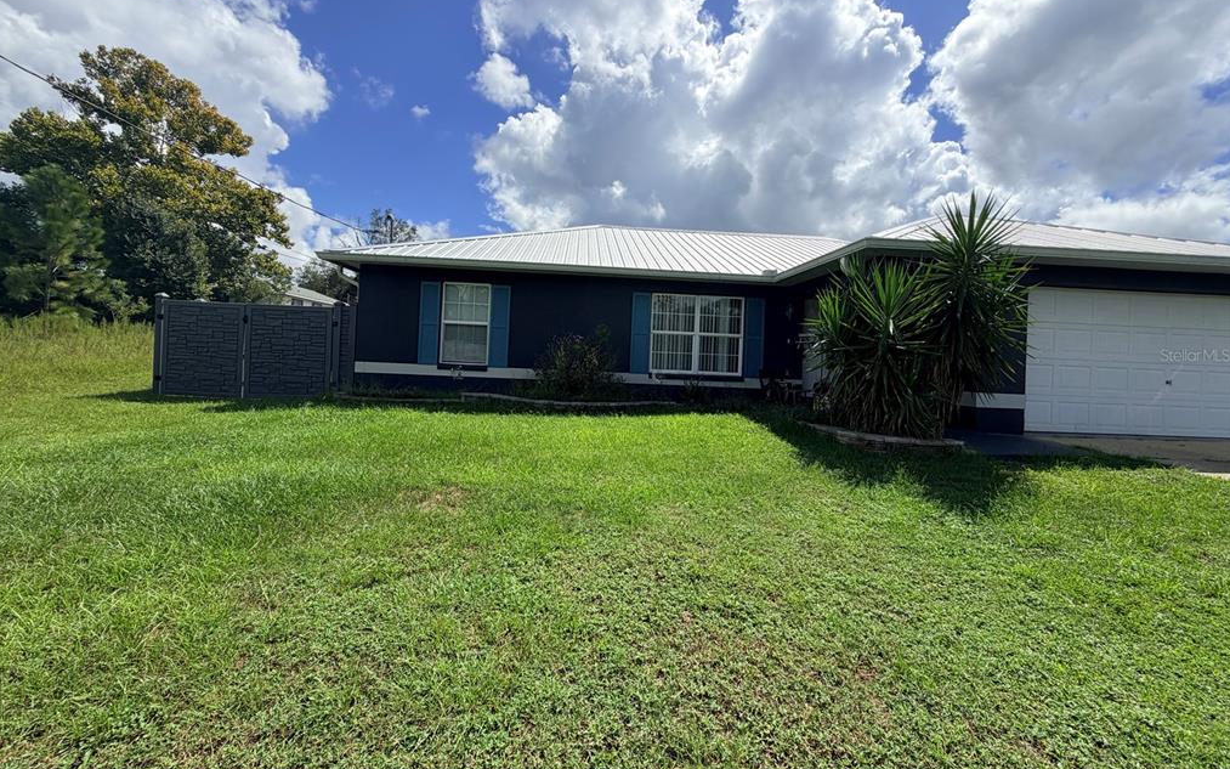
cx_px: 612
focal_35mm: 15
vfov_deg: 74.7
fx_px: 503
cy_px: 355
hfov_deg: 101.5
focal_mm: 2.22
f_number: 2.2
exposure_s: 1/1259
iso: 20
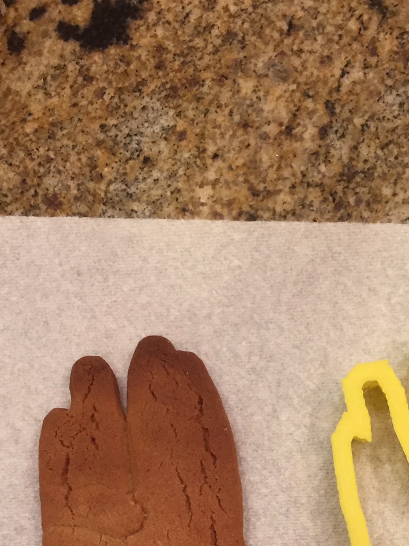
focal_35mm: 55
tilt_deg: -83.1
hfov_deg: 26.0
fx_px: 867
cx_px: 334
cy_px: 503
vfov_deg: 33.0
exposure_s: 1/30
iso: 100
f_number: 2.2
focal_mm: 4.15
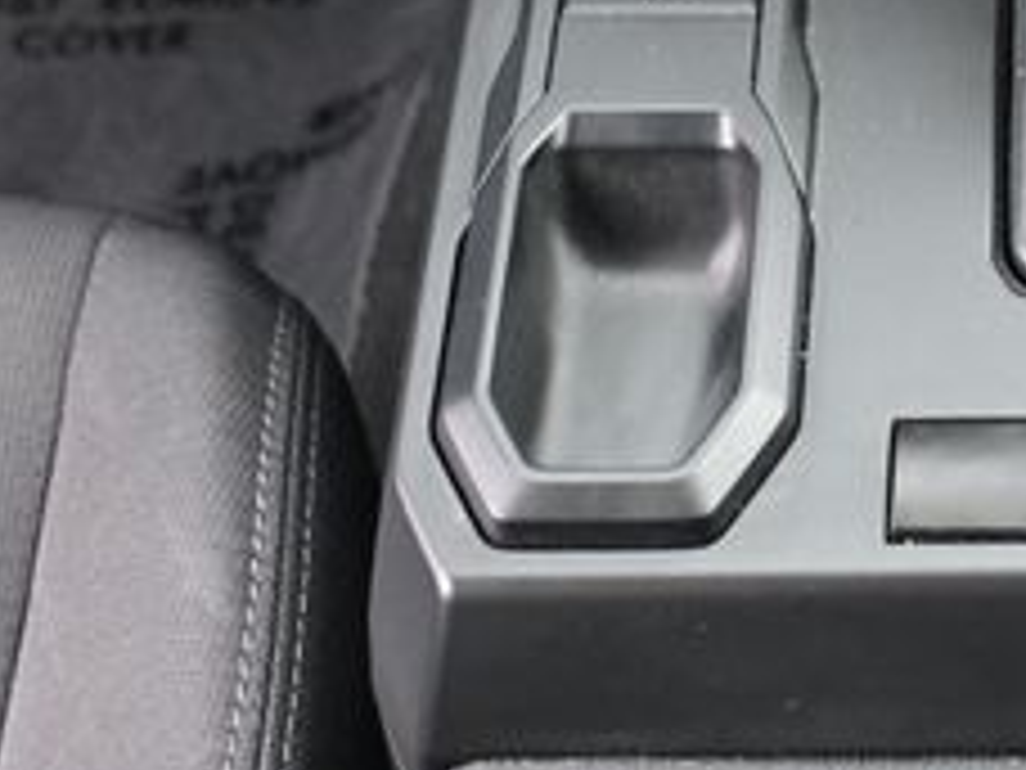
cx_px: 1210
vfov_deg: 11.4
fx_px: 3784
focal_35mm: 128
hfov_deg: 14.9
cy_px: -77
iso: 1800
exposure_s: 1/125
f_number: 5
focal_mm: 31.5
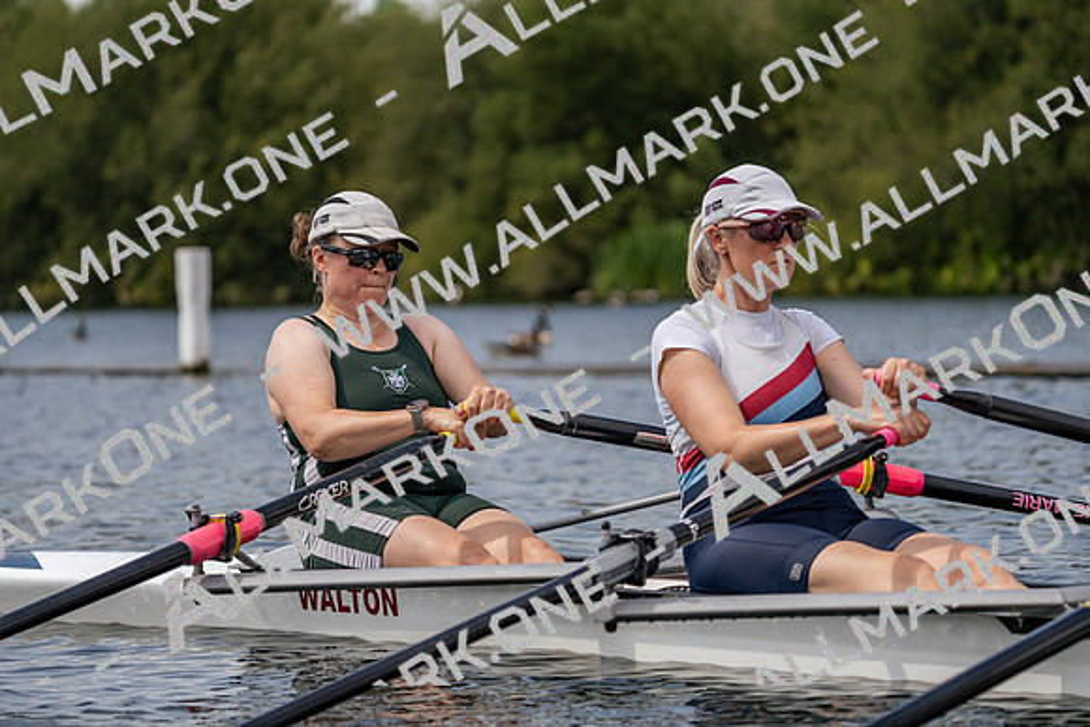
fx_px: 6057
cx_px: 545
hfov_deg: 10.3
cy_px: 364
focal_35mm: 200
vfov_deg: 6.9
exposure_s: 1/1600
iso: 200
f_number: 5.6
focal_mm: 200
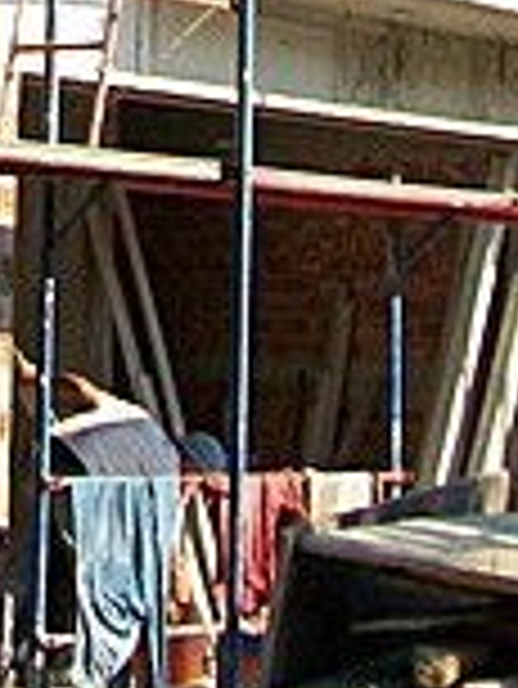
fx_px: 3845
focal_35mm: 193
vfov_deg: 9.4
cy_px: -809
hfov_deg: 7.5
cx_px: -403
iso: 64
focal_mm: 6
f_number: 2.7
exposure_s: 1/640
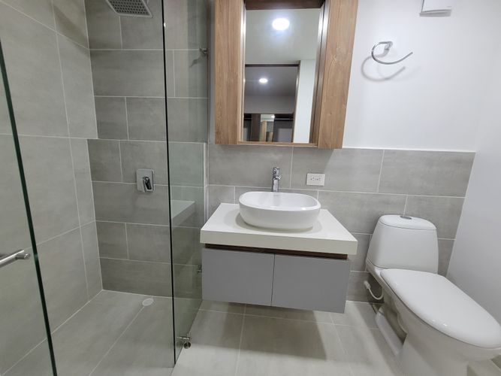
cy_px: 188
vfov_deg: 89.9
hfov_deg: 106.2
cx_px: 250
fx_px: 188
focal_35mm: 13
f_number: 2.2
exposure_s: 1/60
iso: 250
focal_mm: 2.2
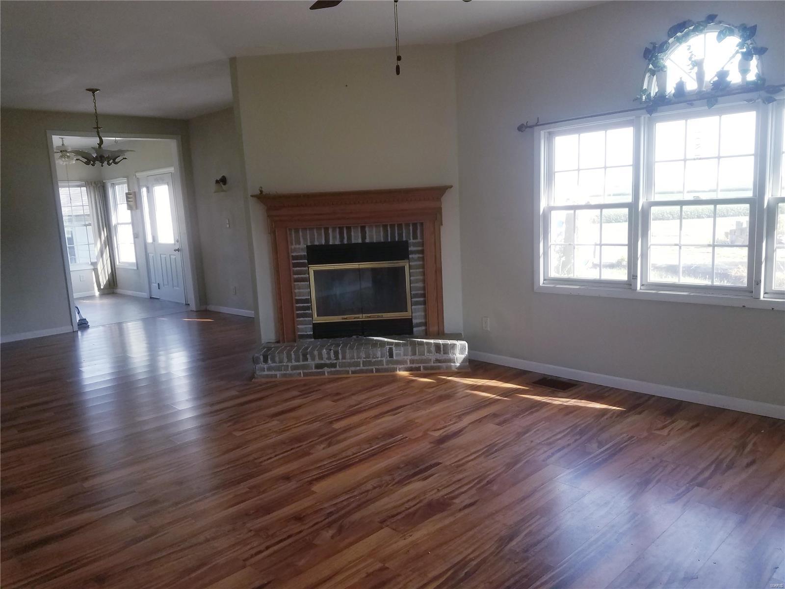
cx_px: 392
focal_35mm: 26
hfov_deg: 67.3
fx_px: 590
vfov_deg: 53.1
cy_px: 294
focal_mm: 4.2
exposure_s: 1/120
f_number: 1.7
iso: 64
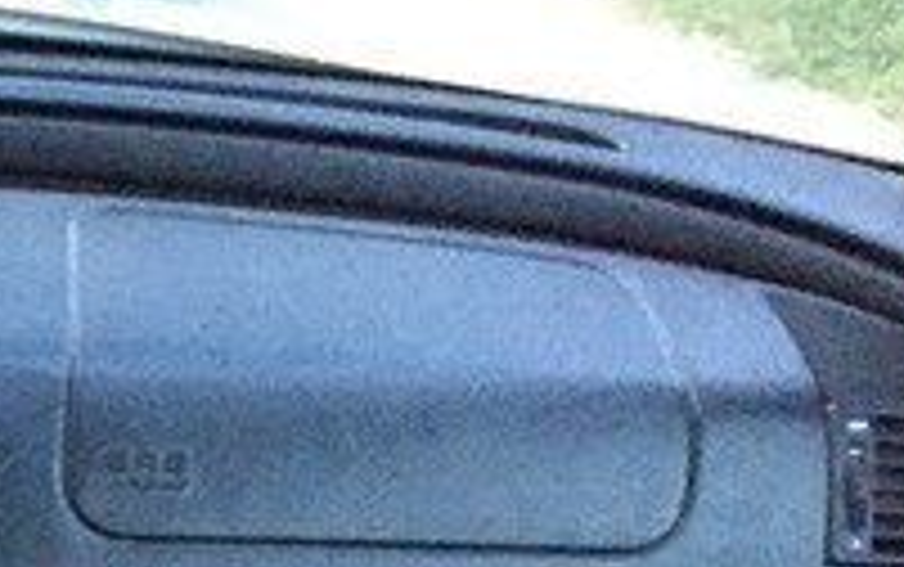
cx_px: -495
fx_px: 2490
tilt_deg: -29.7
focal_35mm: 101
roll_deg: -9.9
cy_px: 862
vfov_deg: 12.3
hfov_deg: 18.1
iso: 1250
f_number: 2.2
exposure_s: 1/17
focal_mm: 4.15
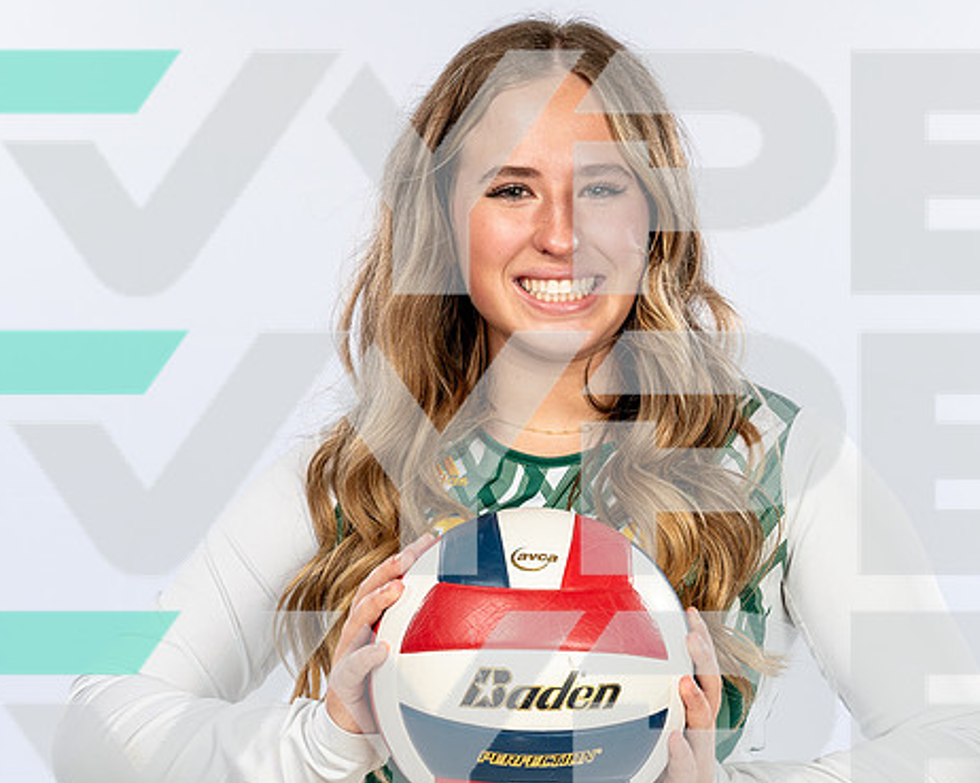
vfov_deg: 16.7
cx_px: 559
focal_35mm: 92
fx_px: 2667
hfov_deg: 20.8
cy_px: 498
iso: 160
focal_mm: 56
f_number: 6.3
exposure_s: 1/250
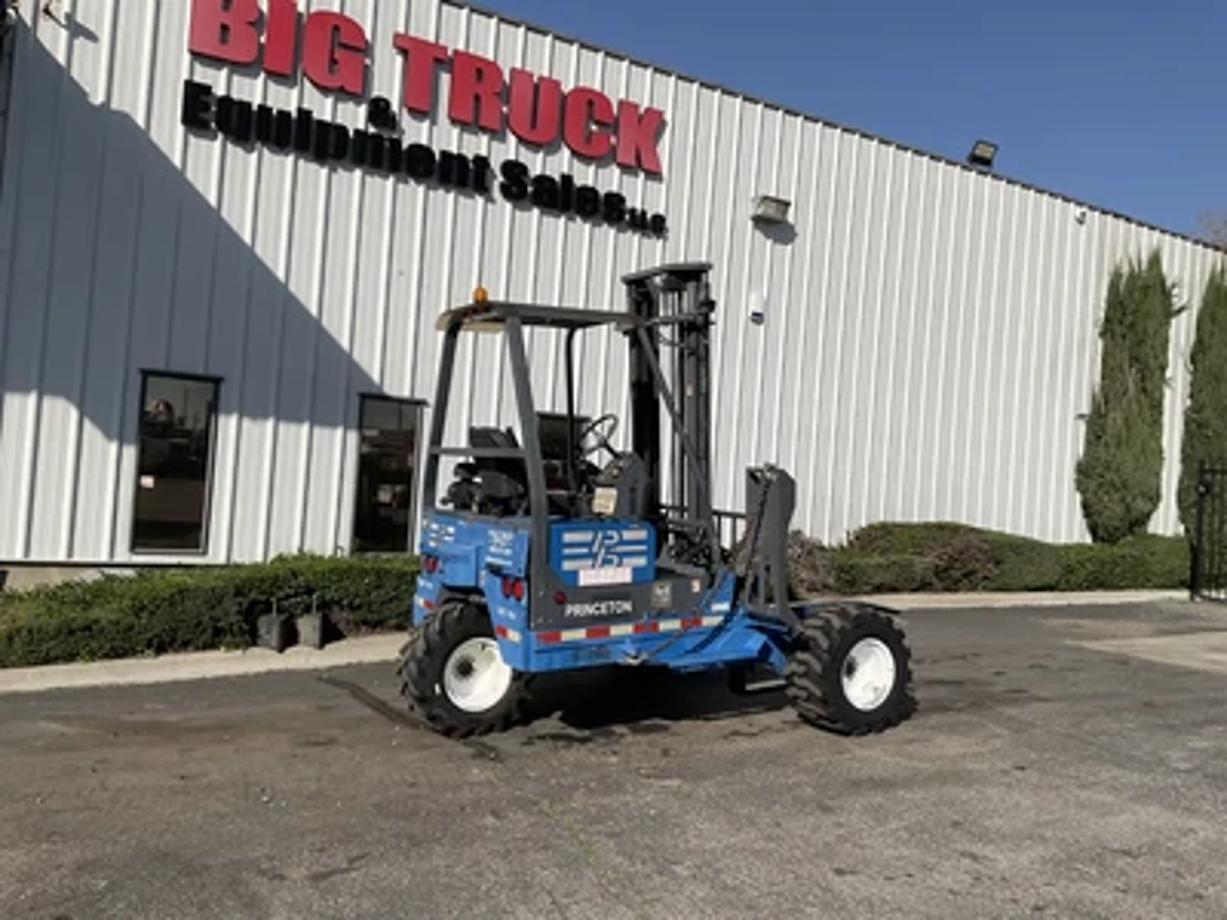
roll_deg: -4.7
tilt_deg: +1.1
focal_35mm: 29
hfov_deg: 61.7
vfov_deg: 48.2
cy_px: 460
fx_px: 1028
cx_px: 614
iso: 16
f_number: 1.8
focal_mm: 3
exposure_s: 1/3788
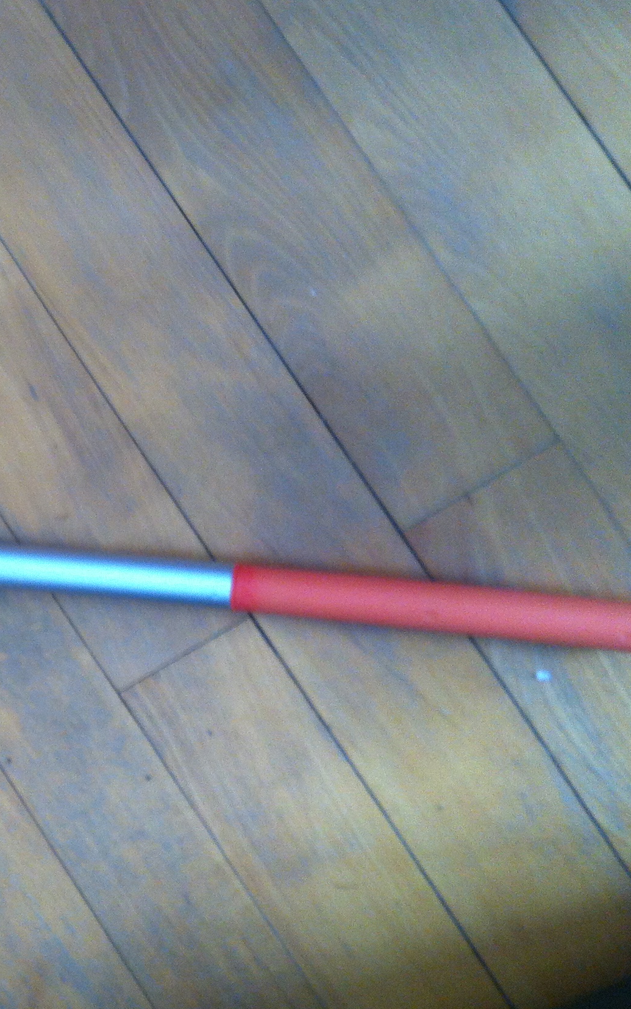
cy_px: 550
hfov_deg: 21.0
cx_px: -109
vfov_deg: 35.1
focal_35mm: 58
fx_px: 1596
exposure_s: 1/15
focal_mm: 3.85
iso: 125
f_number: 2.8
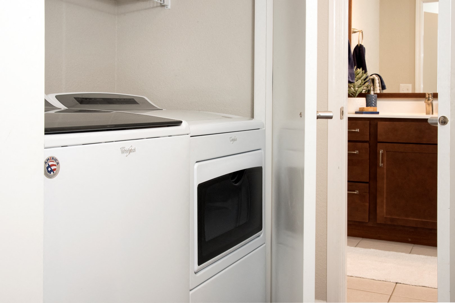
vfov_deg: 30.5
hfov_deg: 44.5
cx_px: 228
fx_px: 556
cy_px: 152
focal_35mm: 44
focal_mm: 44
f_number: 16
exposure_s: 1/20
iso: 640
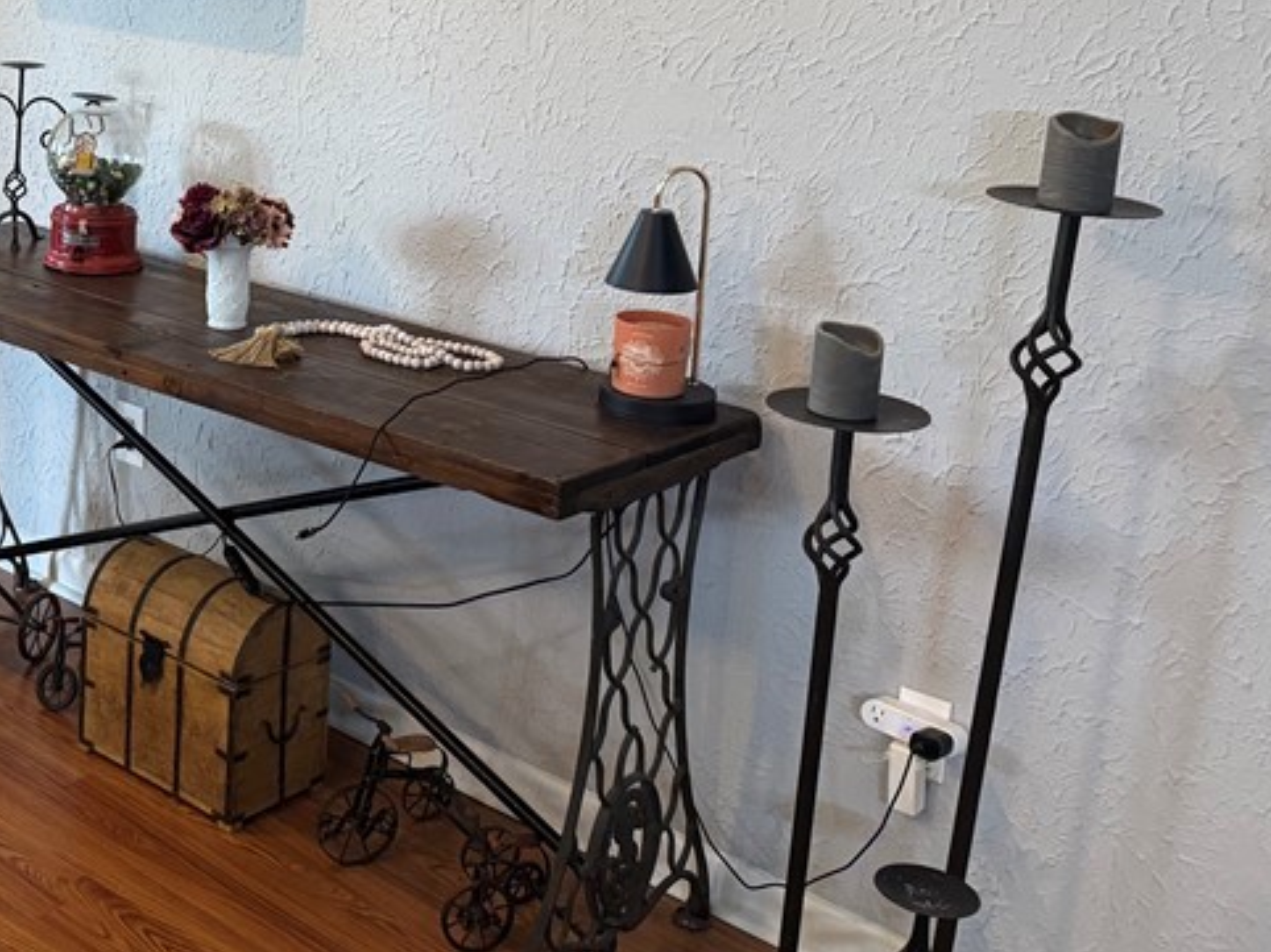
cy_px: 237
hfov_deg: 34.5
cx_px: 34
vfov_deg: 28.1
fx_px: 1872
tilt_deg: -12.9
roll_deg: -1.4
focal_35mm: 51
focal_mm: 6.76
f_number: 1.78
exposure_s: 1/60
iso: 400
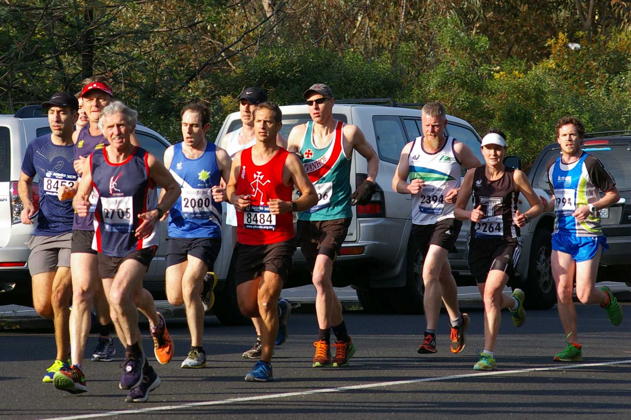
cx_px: 316
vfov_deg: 7.6
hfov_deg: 11.4
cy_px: 210
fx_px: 3152
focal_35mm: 180
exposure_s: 1/350
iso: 200
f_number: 6.7
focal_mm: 120
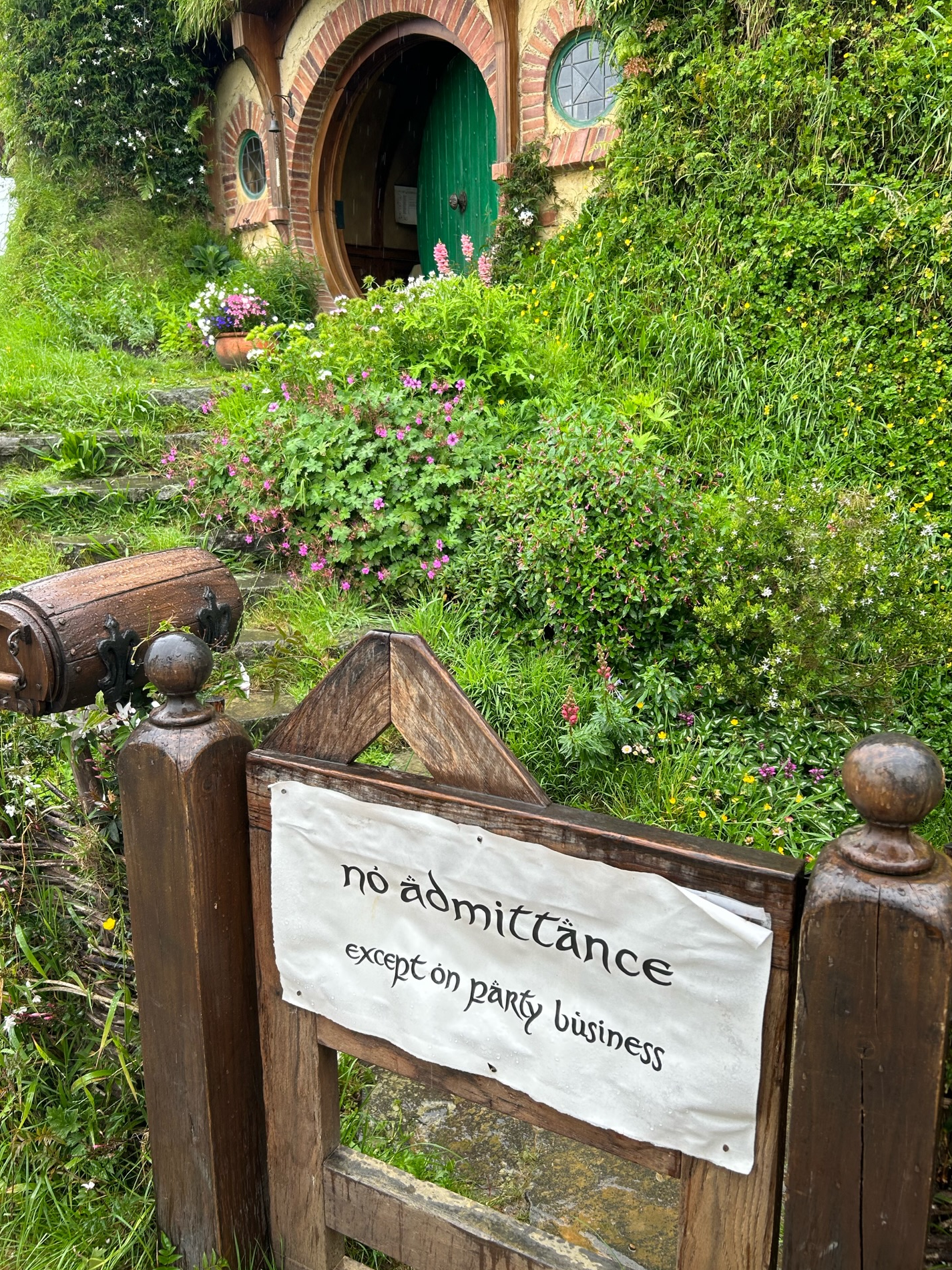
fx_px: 1027
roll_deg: +1.3
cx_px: 479
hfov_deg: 49.7
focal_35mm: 28
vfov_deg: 63.5
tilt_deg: -13.0
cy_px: 630
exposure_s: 1/197
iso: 40
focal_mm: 5.7
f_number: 1.5
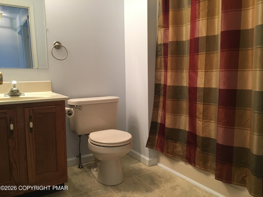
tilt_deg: -6.7
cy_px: 98
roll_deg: +1.0
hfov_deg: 61.7
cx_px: 132
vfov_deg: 48.2
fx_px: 220
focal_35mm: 29
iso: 200
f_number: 2.2
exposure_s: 1/33
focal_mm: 4.15
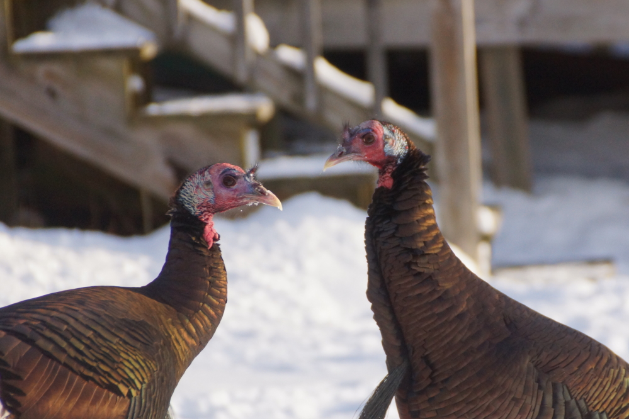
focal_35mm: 375
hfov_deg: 5.5
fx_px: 6552
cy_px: 210
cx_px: 314
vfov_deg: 3.7
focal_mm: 250
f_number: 6.3
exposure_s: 1/400
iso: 800
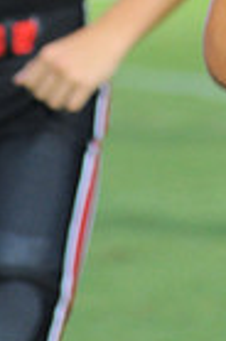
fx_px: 7902
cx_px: 430
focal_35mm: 835
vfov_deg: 2.5
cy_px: -351
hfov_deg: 1.6
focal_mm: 200
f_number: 5.6
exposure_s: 1/160
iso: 2500
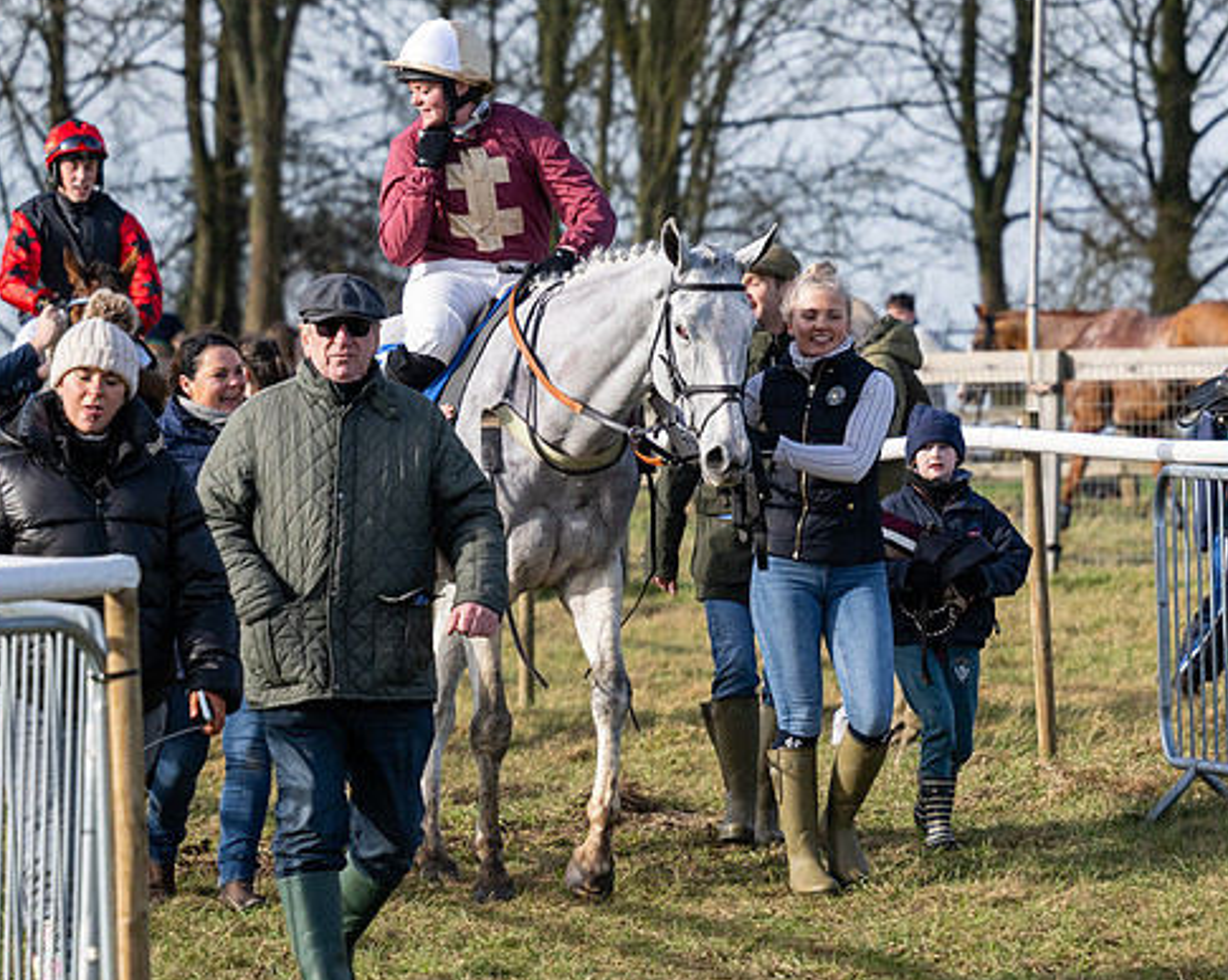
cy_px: 464
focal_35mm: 290
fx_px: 10529
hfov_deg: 6.7
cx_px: 666
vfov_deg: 5.3
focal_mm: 130
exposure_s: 1/2500
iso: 400
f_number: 4
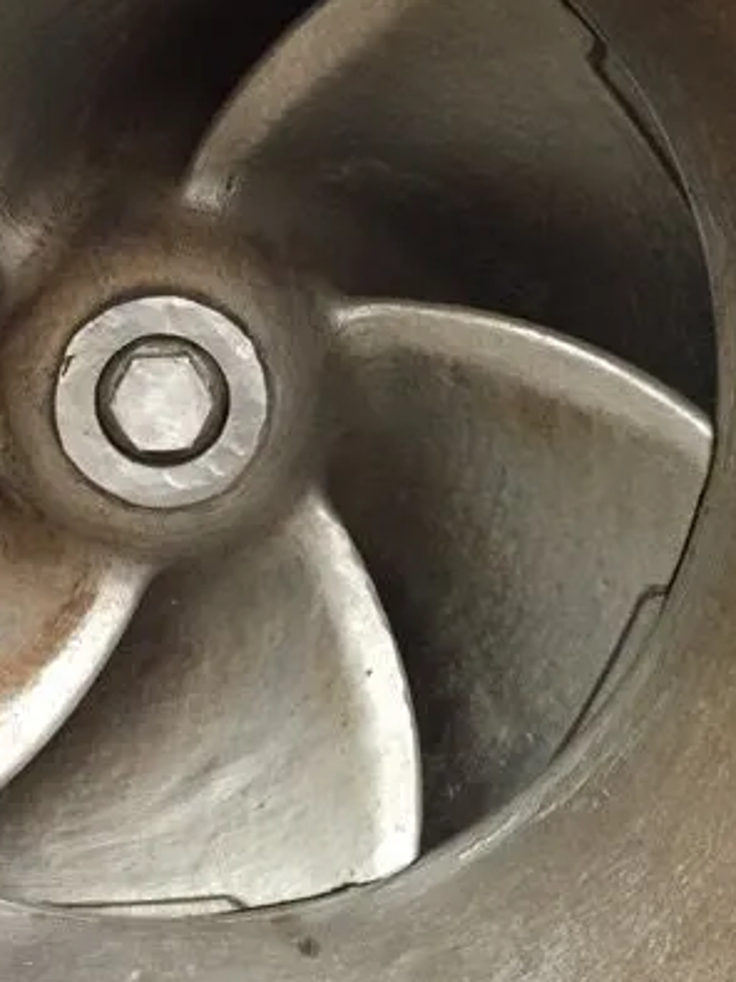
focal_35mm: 47
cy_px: 395
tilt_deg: -11.4
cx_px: 172
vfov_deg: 40.3
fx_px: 1333
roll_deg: -1.9
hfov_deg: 30.3
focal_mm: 4.15
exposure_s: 1/30
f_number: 2.2
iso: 250
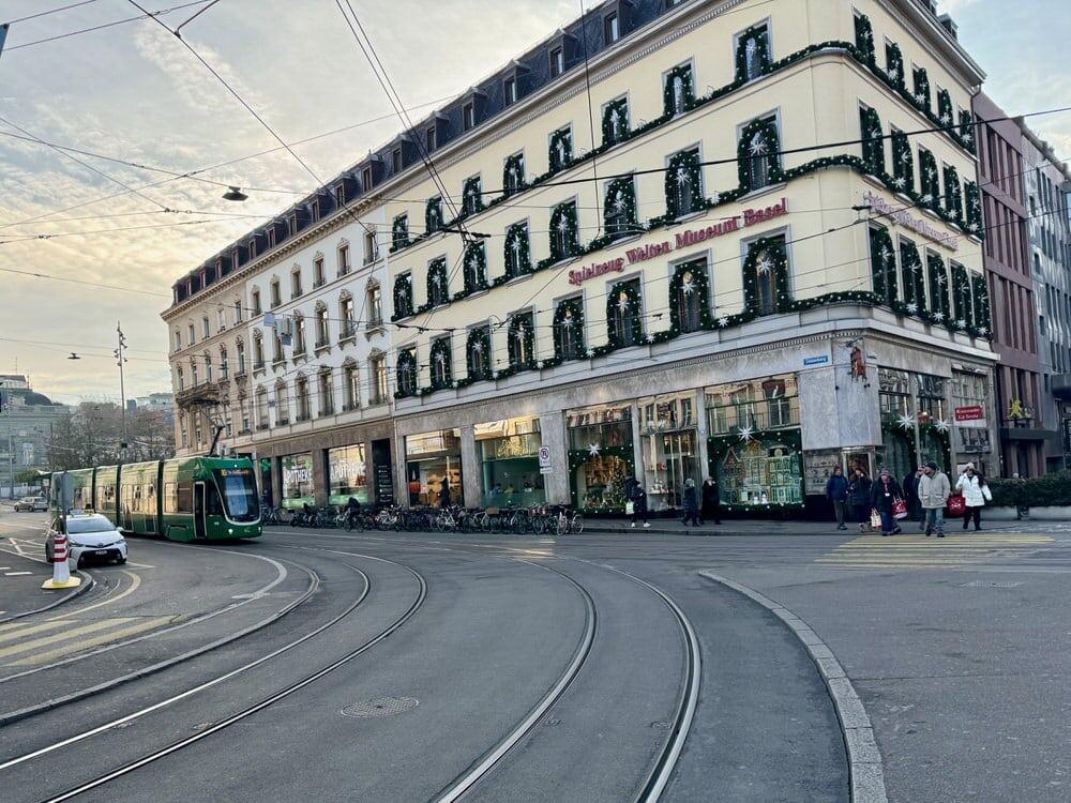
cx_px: 536
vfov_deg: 56.8
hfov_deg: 71.6
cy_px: 402
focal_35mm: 24
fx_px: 743
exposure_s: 1/756
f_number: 1.78
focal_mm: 6.76
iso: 80
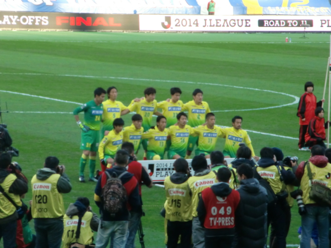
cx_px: 166
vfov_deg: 6.2
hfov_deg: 8.2
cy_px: 124
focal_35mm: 240
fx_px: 2295
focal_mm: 43
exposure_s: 1/125
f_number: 5.8
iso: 400
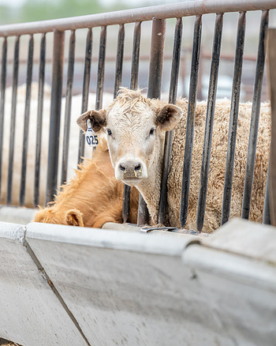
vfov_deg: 6.2
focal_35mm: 314
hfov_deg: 4.9
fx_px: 3208
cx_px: 129
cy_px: 166
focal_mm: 200
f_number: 2.8
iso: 125
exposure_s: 1/320
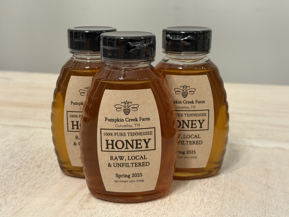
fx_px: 401
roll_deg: +0.0
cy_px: 108
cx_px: 144
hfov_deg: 39.7
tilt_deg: -15.7
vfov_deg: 30.3
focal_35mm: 48
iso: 200
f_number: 1.78
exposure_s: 1/60
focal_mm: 6.76
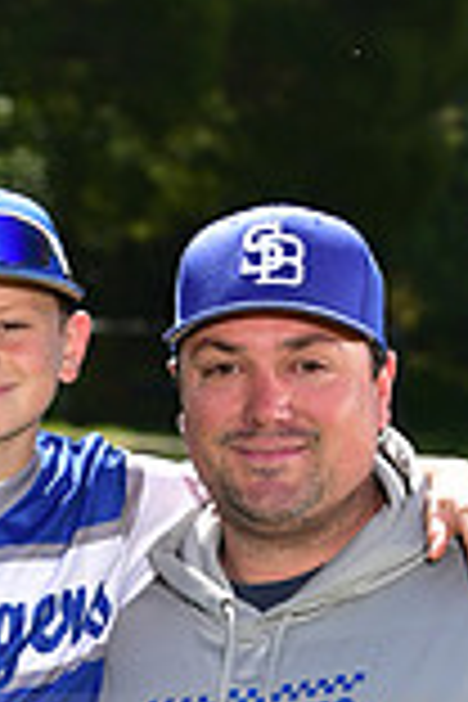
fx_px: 6162
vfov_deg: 6.5
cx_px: 146
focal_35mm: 316
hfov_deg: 4.3
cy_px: 756
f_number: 5.6
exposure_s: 1/250
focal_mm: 85
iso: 80
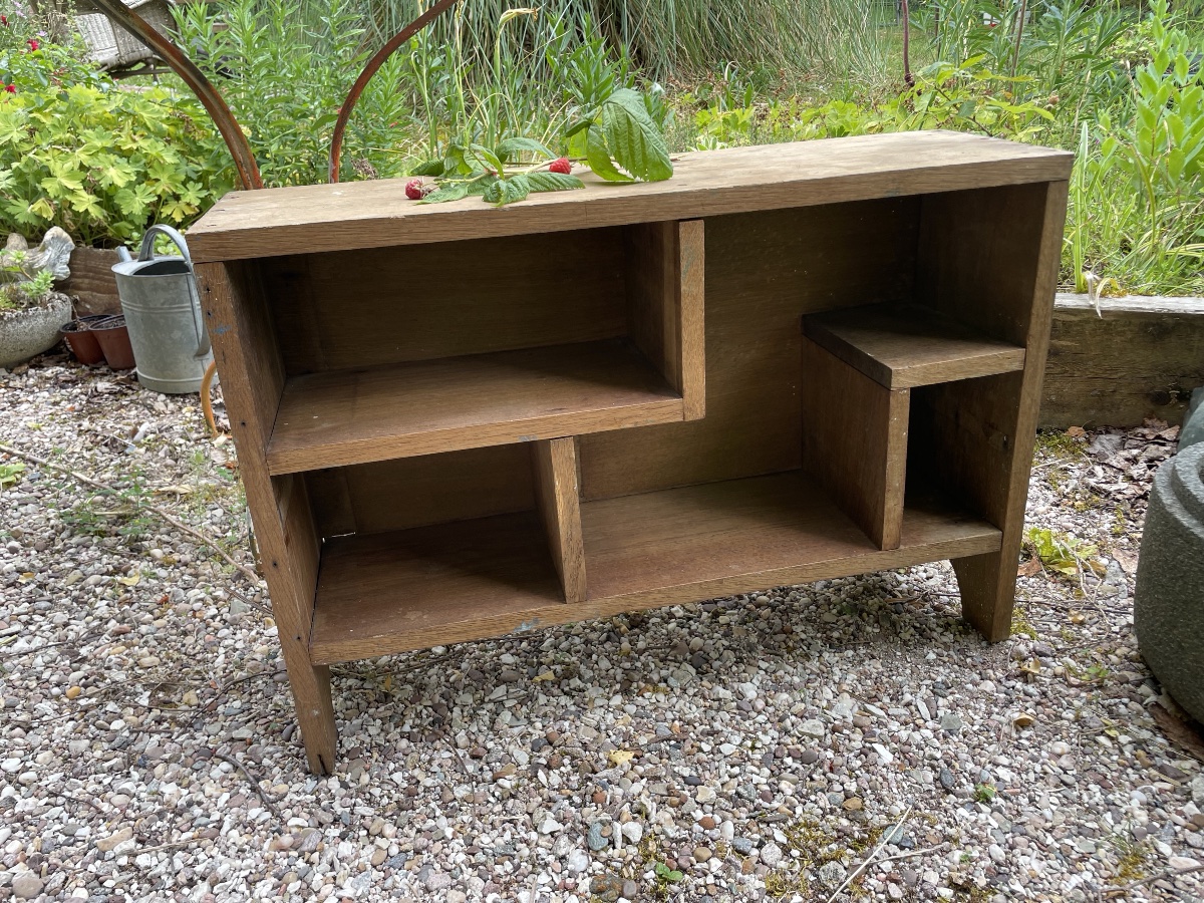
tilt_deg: -26.0
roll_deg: +3.0
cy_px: 452
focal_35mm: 26
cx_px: 602
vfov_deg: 53.1
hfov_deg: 67.3
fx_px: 904
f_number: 1.6
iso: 32
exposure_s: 1/127
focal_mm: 4.2
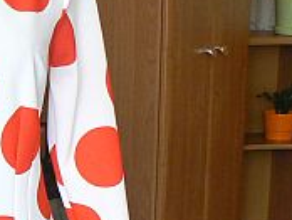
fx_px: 1047
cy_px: 274
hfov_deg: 14.8
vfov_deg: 11.7
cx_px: -134
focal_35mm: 124
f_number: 2.8
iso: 200
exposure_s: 1/40
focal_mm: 6
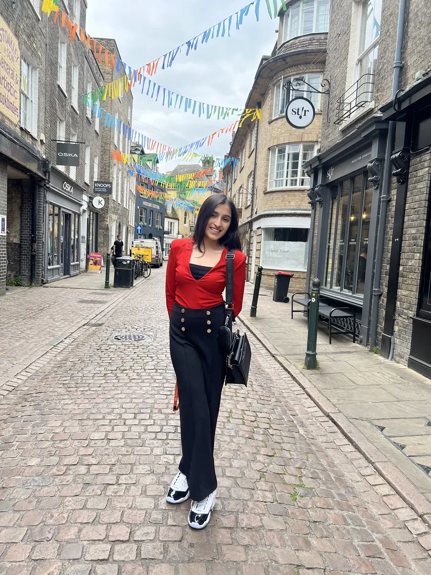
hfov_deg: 53.1
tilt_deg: -4.6
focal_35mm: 26
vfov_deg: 67.3
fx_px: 432
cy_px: 288
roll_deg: -2.6
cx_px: 216
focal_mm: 5.7
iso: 50
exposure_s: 1/1038
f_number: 1.5
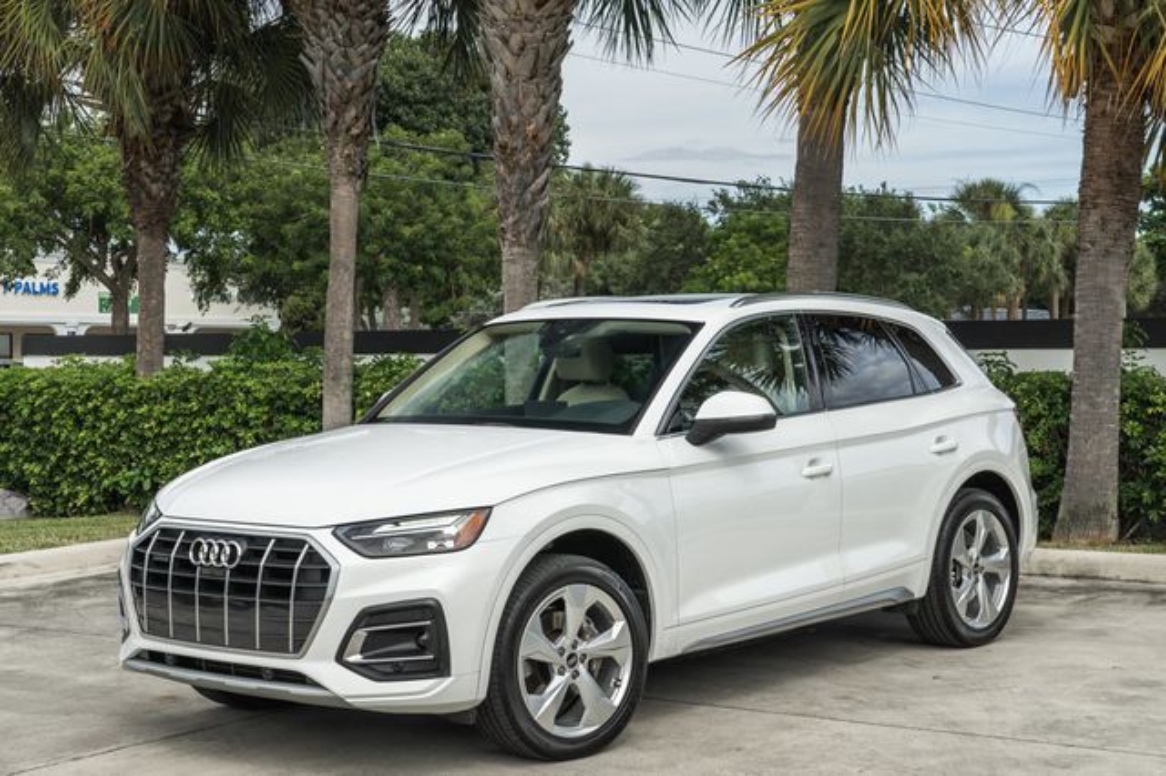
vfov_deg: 22.6
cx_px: 611
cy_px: 436
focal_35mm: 60
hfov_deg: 33.5
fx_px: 1938
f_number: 8
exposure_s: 1/100
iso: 200
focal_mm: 46
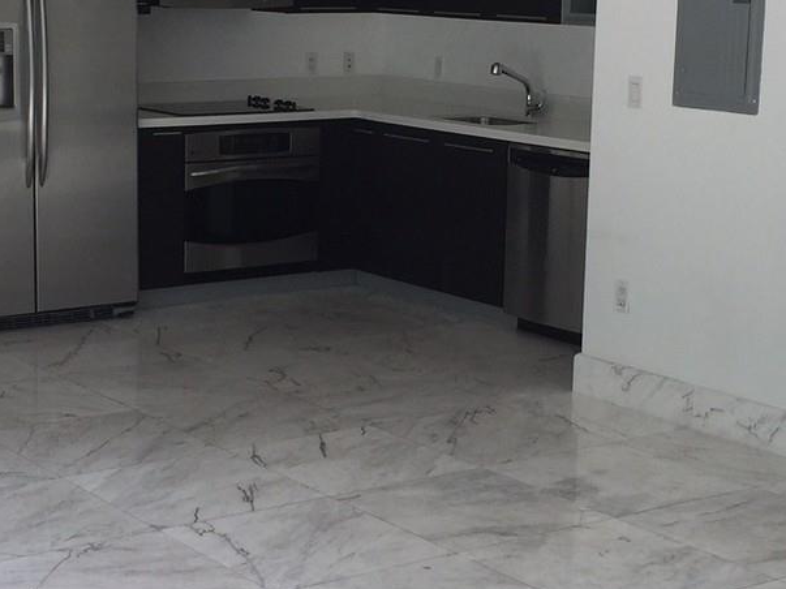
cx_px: 288
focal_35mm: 77
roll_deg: -0.7
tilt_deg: -7.9
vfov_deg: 19.1
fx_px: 1748
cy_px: 261
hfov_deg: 25.3
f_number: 2.2
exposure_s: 1/269
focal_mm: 4.15
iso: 32
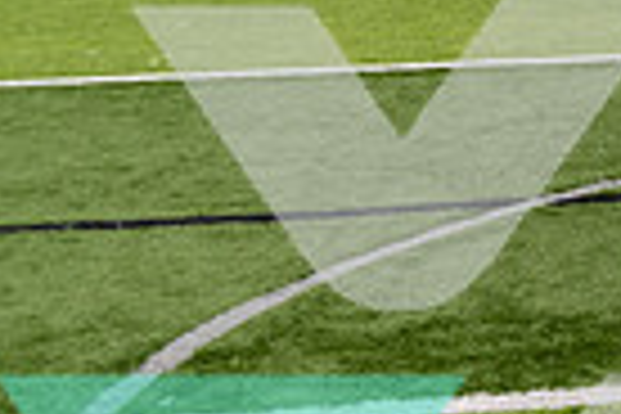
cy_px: 70
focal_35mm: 101
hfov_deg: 16.5
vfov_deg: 13.5
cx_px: 1156
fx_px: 1742
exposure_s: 1/250
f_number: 7.1
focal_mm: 24
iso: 250
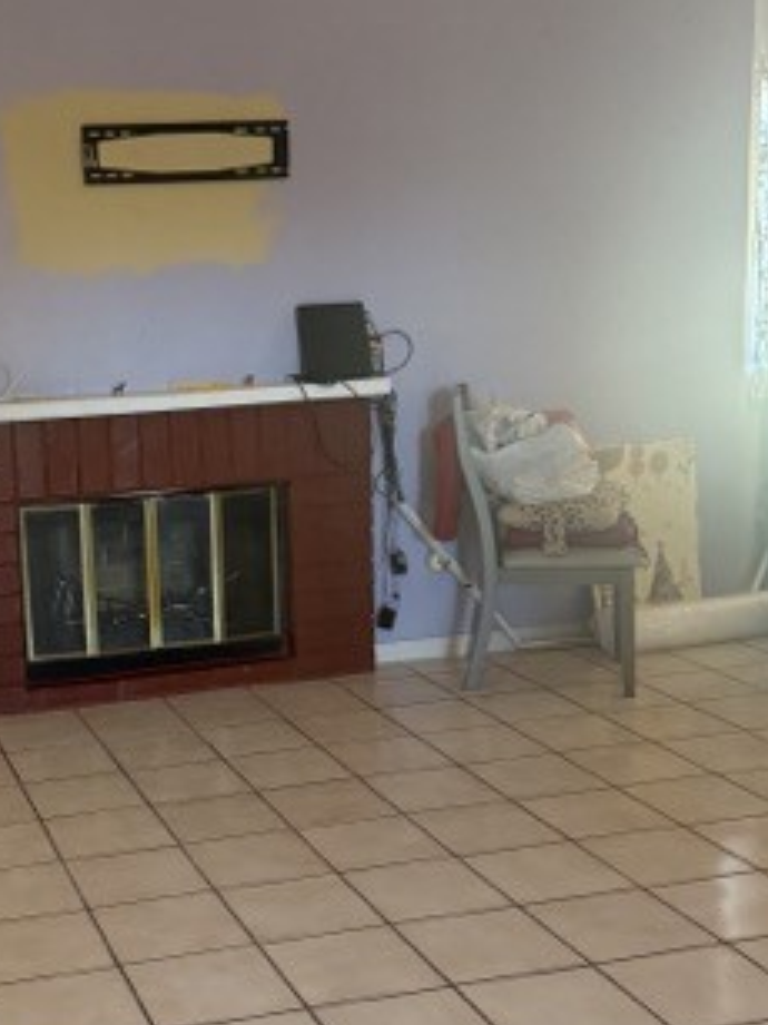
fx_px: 1480
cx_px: 137
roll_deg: +2.5
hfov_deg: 28.4
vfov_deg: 38.1
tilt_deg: -11.2
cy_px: 584
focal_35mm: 50
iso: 400
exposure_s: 1/60
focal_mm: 6.76
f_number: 1.78
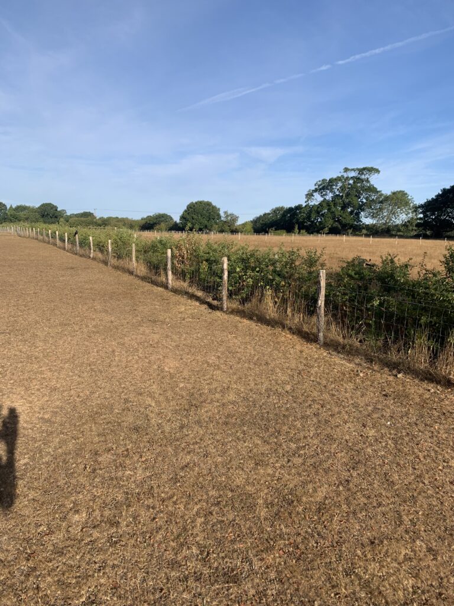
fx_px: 455
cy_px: 303
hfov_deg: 53.1
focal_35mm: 26
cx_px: 227
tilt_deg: -6.6
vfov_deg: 67.3
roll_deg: -0.9
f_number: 1.8
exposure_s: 1/1779
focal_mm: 4.25
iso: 25
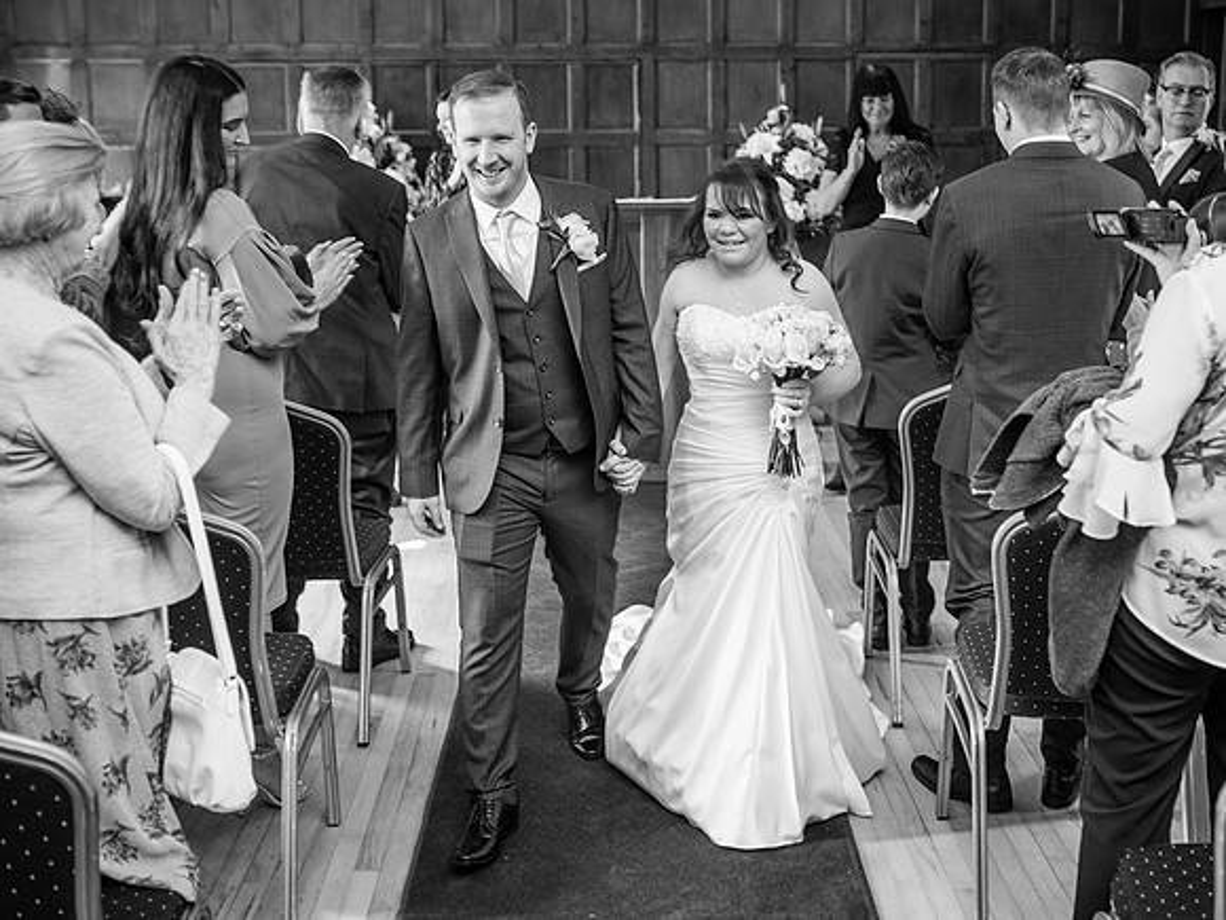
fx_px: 1631
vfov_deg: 31.4
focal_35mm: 46
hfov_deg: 41.0
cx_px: 746
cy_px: 386
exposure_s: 1/100
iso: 200
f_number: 2.8
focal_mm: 35
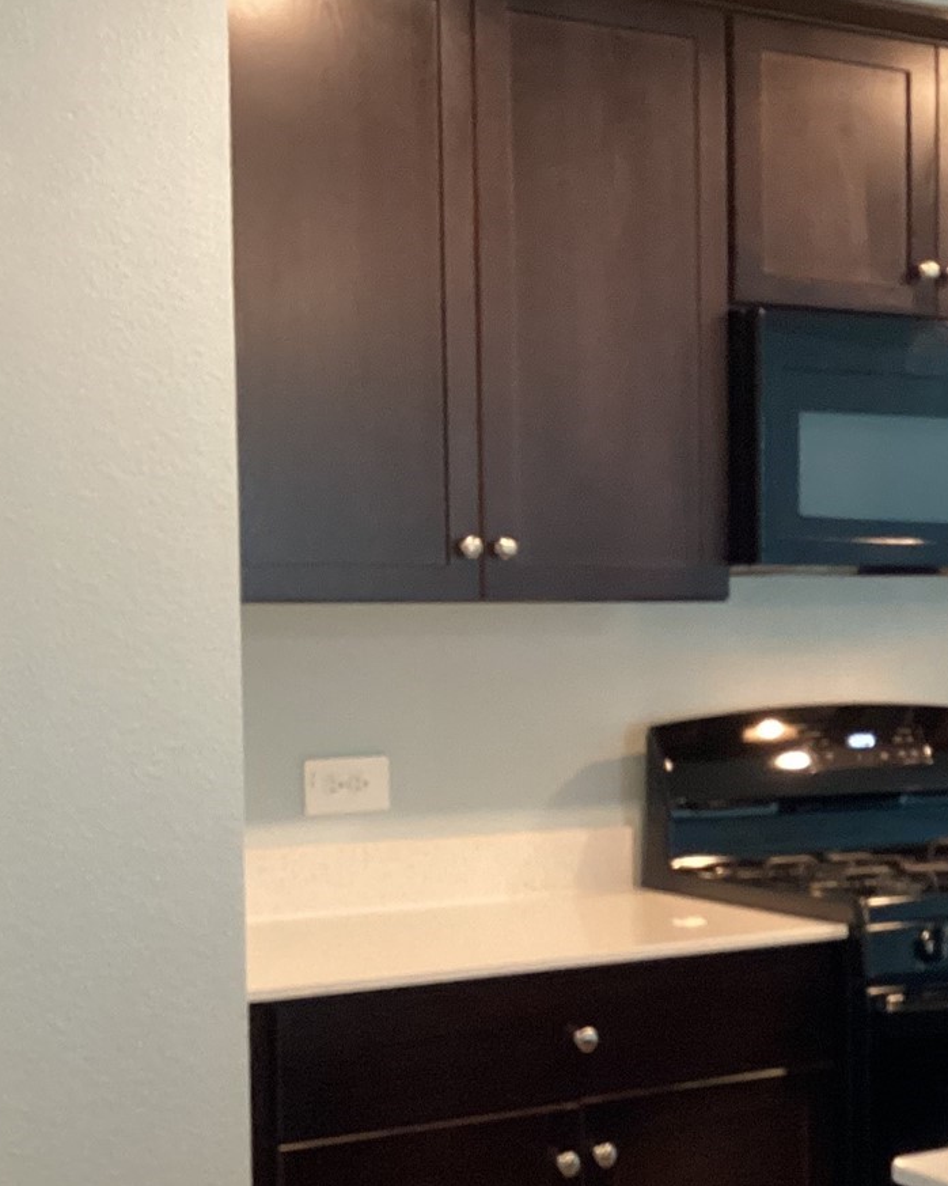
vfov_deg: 26.7
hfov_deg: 20.3
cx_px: 1120
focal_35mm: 71
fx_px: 2491
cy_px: 690
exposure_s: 1/40
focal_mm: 3.3
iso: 250
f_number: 2.4
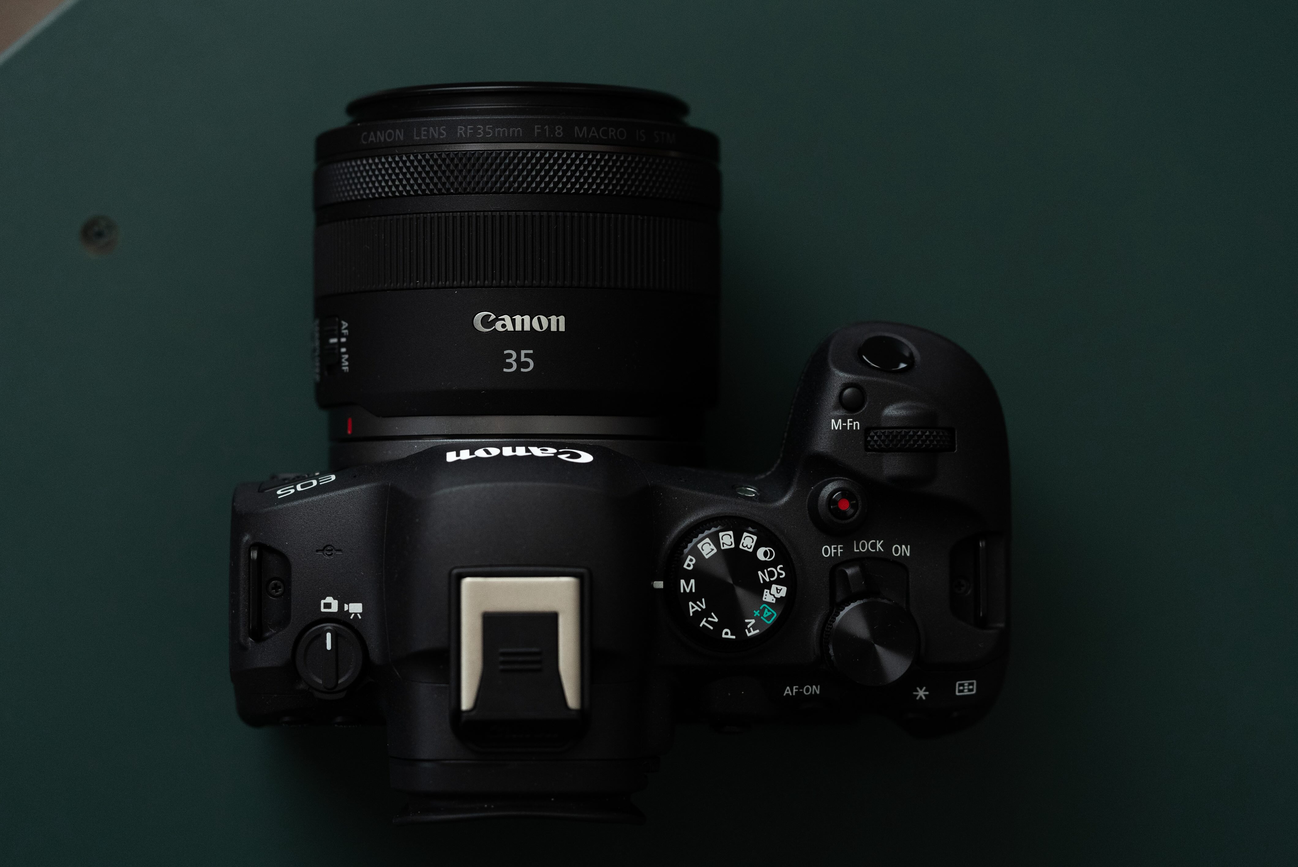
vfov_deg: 15.2
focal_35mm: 90
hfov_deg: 22.6
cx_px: 649
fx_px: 3247
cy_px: 434
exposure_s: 1/125
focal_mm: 90
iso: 3200
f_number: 4
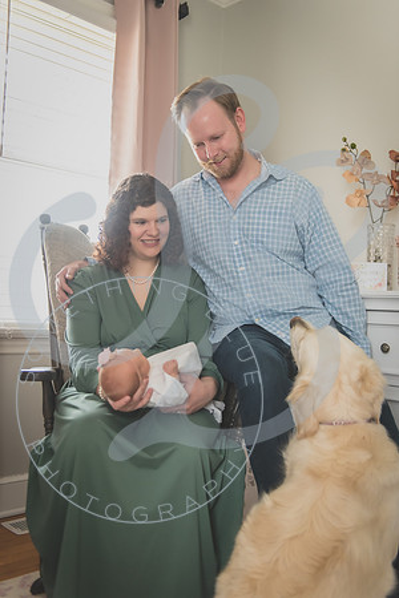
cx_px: 200
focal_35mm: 36
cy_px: 299
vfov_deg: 53.1
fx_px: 598
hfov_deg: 36.9
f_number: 2.8
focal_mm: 36
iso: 2000
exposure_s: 1/125
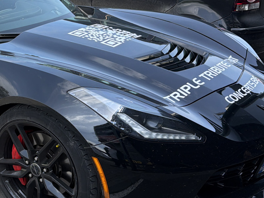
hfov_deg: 30.7
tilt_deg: -23.5
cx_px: 24
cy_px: 116
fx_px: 458
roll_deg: +1.1
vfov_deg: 24.4
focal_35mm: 60
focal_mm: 6.76
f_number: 1.78
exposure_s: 1/1553
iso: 80
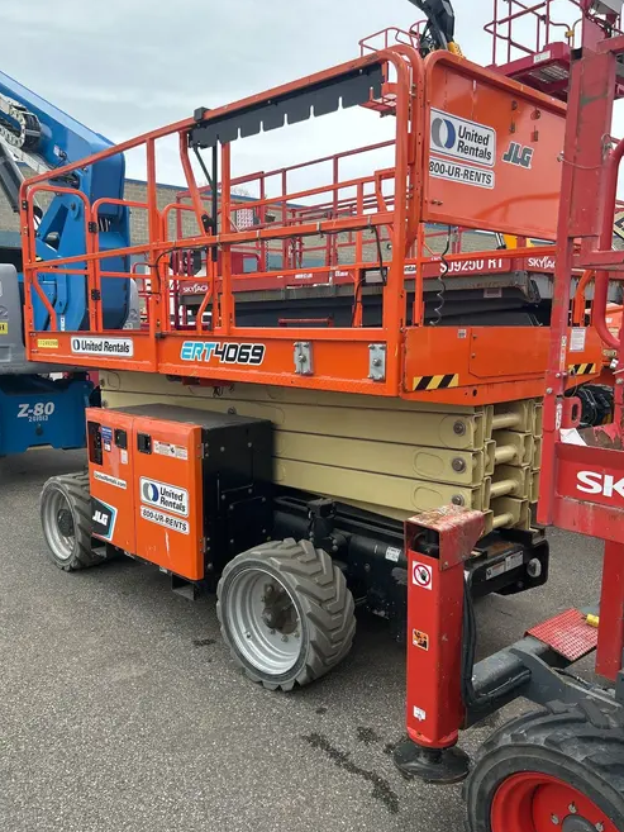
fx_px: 697
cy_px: 443
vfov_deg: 61.6
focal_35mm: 29
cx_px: 295
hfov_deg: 48.2
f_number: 1.5
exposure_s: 1/791
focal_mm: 5.7
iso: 50
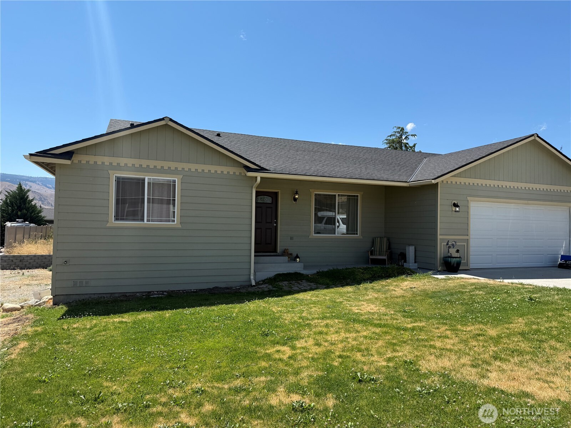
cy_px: 214
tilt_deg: +2.7
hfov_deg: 71.6
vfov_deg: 56.8
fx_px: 396
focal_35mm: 24
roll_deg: -1.3
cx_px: 286
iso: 80
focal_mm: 6.76
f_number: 1.78
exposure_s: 1/3953
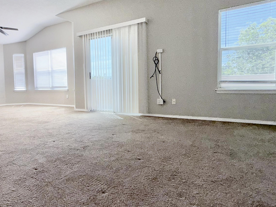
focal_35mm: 25
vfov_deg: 54.8
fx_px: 199
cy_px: 96
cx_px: 101
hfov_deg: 68.1
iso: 50
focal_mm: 2.22
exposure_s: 1/121
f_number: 2.2
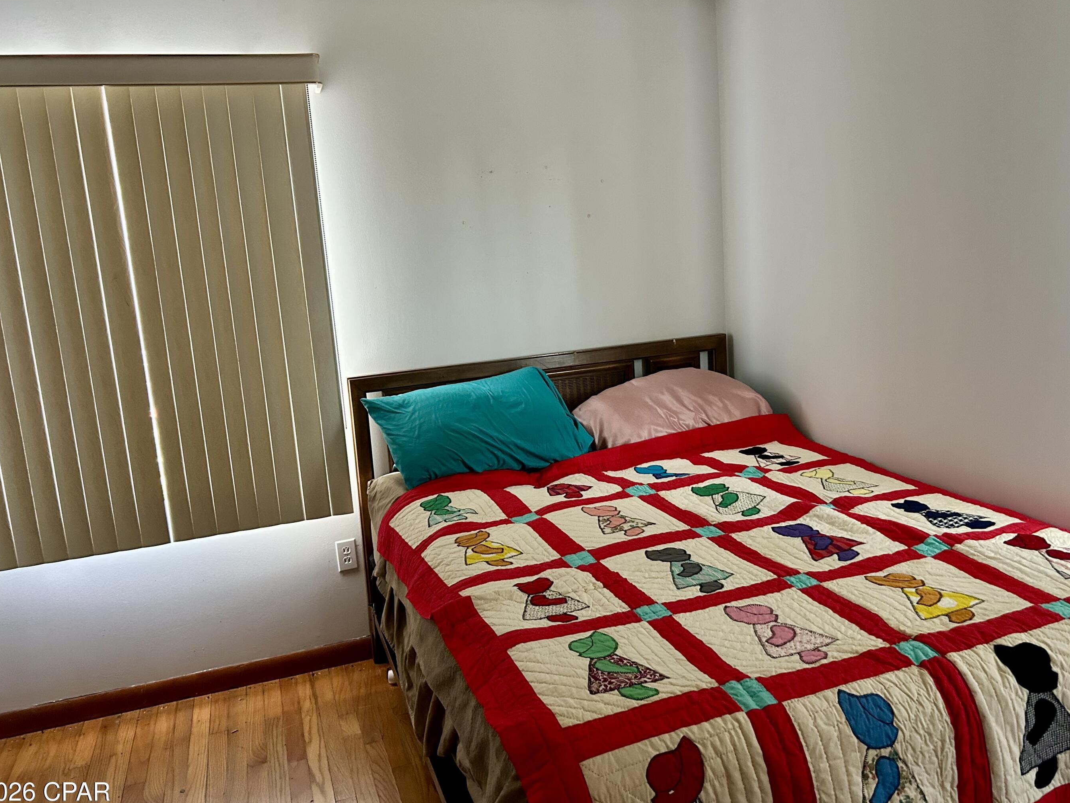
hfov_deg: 61.6
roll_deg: +4.0
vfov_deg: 48.2
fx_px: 896
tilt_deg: -10.2
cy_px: 385
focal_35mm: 29
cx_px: 556
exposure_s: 1/60
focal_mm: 5.7
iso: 400
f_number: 1.5
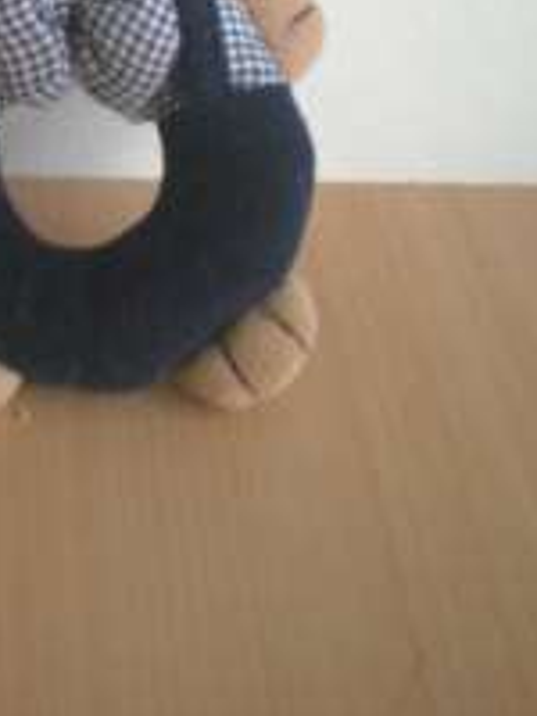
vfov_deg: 25.4
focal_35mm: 74
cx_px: 100
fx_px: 1531
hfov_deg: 19.7
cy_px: 50
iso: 378
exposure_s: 1/8
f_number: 3.1
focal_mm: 6.3
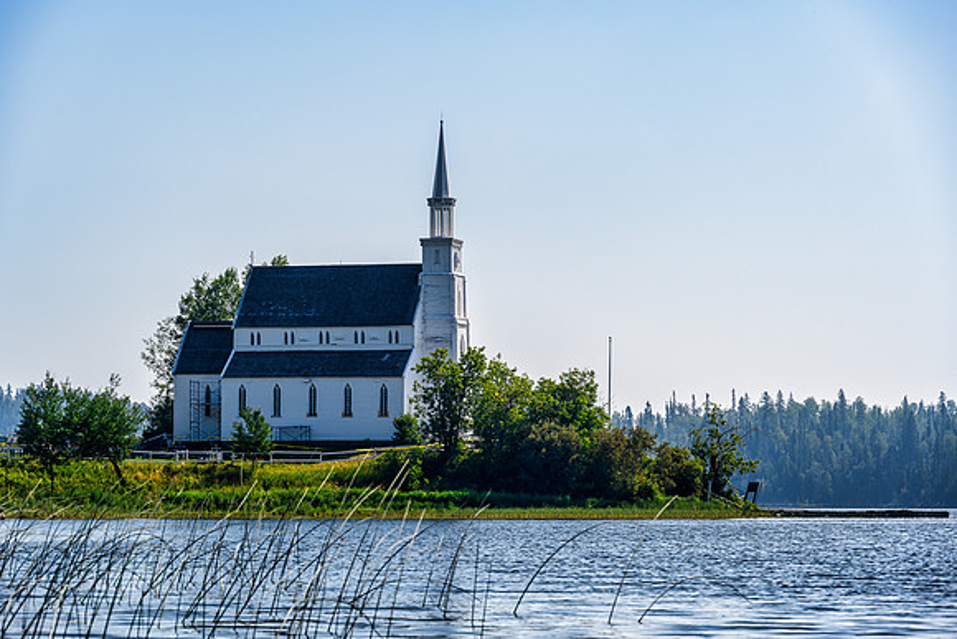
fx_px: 3191
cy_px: 320
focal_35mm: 120
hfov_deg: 17.1
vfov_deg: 11.4
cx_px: 478
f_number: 8
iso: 125
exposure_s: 1/250
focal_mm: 120
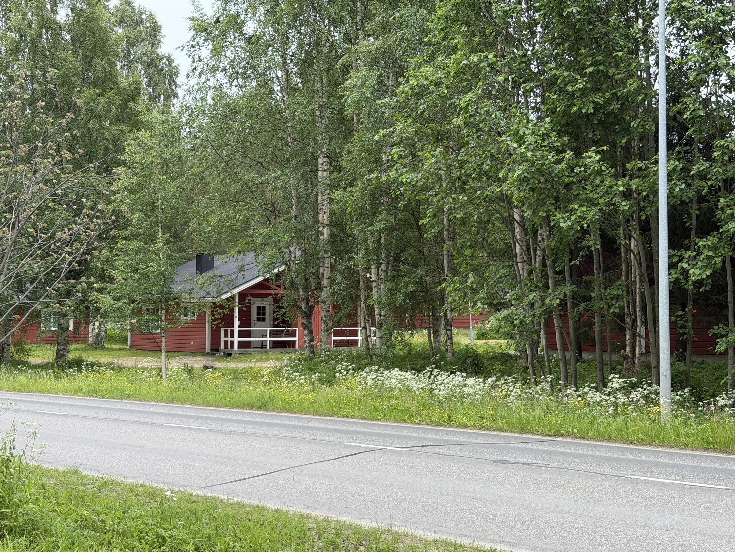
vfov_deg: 29.7
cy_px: 281
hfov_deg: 38.9
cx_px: 366
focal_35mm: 49
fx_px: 1041
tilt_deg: +2.2
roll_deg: +0.5
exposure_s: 1/297
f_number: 1.78
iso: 80
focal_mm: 6.76
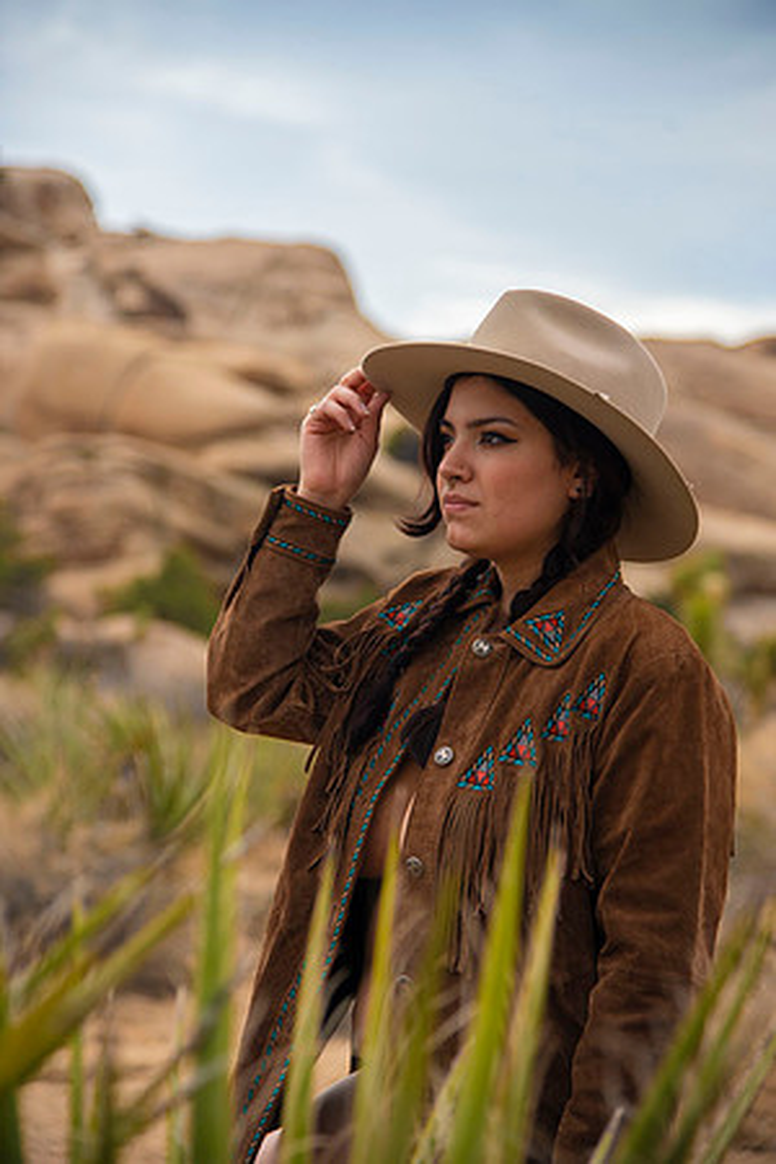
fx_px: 2974
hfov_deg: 14.9
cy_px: 582
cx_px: 388
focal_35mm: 92
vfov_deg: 22.1
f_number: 4
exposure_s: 1/1600
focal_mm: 92
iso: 100
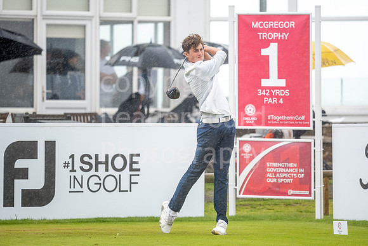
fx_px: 3067
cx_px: 184
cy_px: 123
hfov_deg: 6.9
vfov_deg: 4.6
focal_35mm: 300
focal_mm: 300
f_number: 4
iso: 400
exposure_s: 1/500
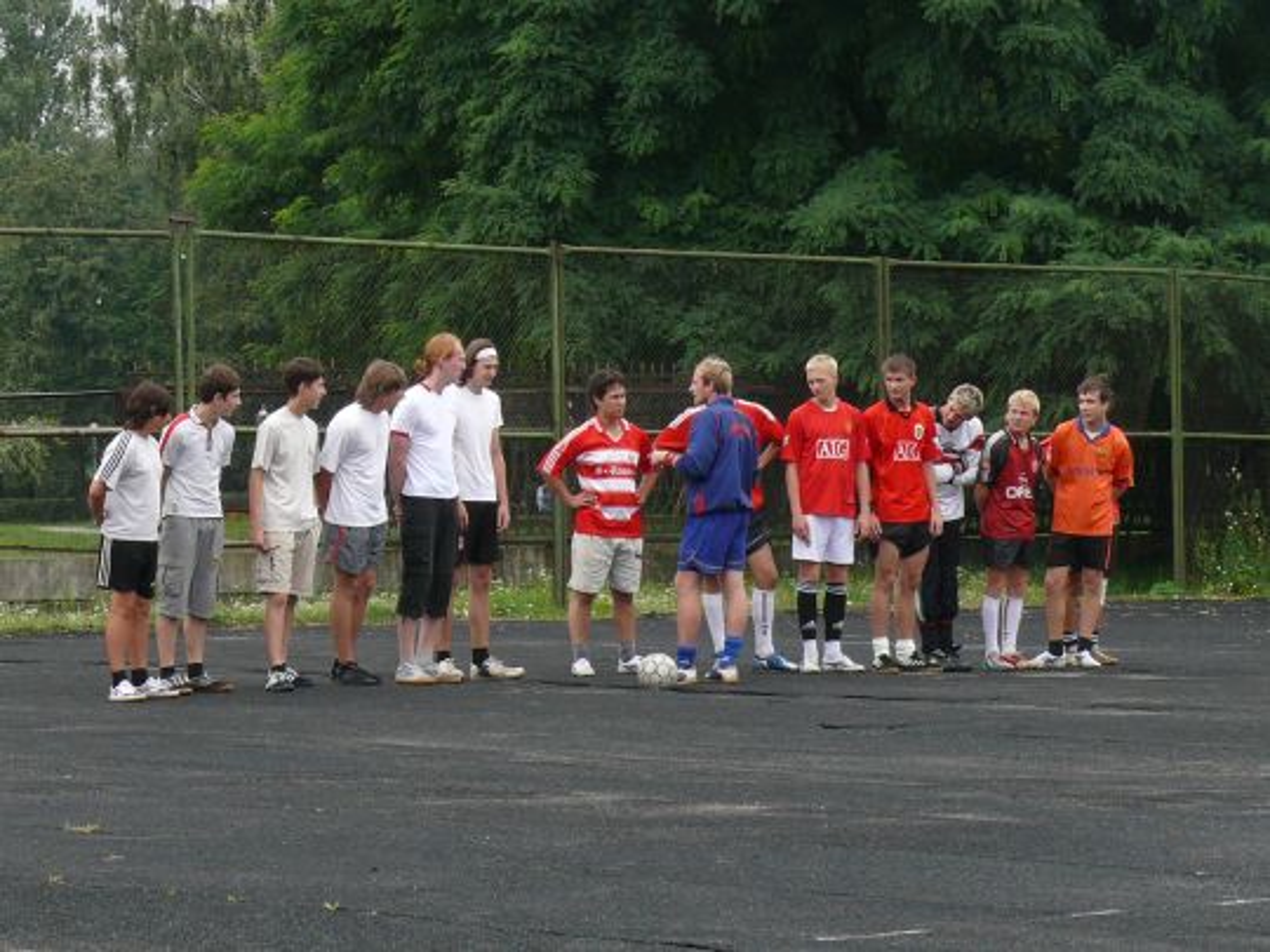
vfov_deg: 11.1
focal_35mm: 134
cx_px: 635
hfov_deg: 14.7
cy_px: 476
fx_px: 4916
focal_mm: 15.8
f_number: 5
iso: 100
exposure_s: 1/200
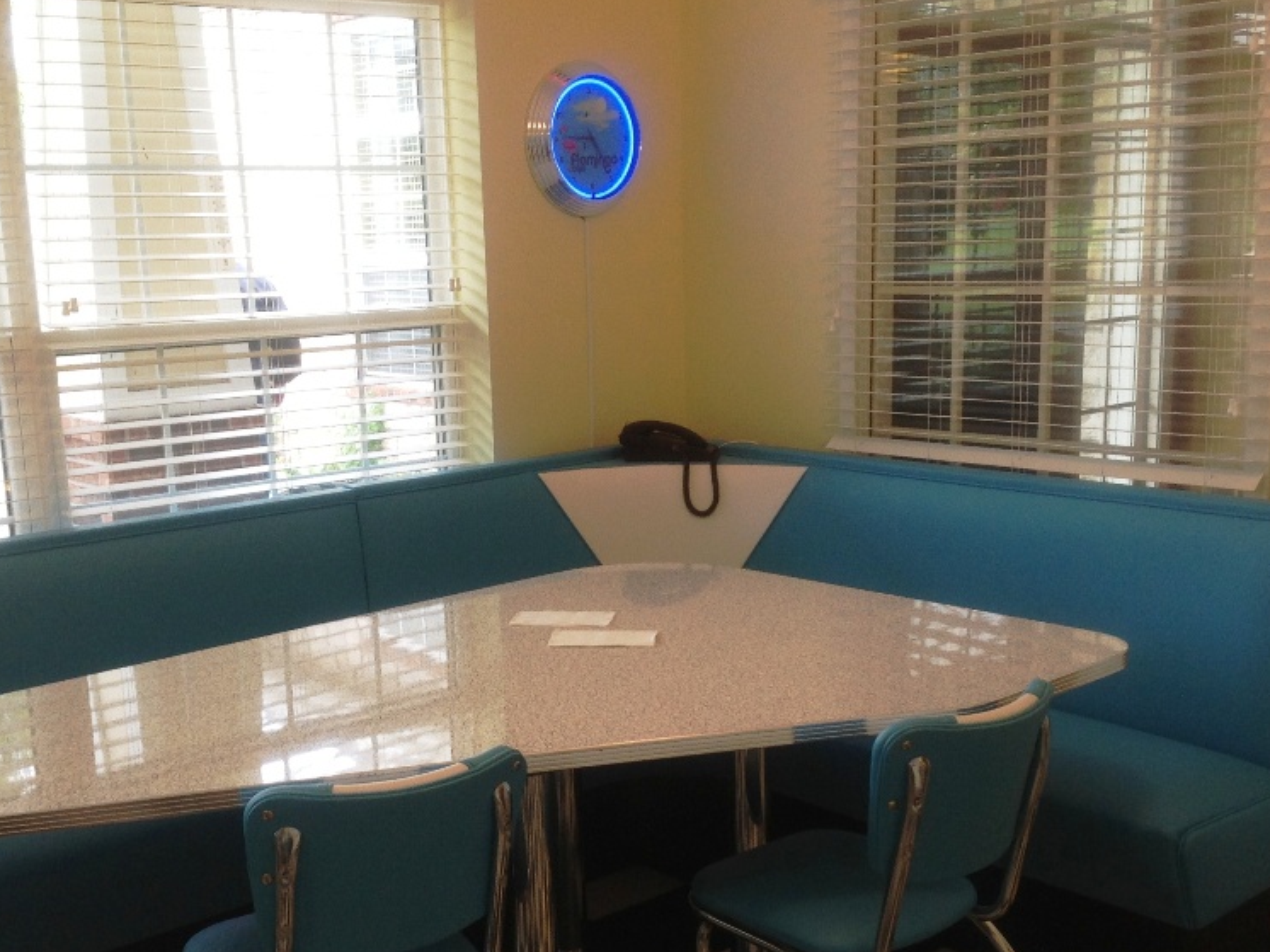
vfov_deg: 30.2
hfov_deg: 39.7
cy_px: 558
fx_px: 1760
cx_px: 615
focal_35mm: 48
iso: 80
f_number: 2.4
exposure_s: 1/60
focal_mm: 4.28
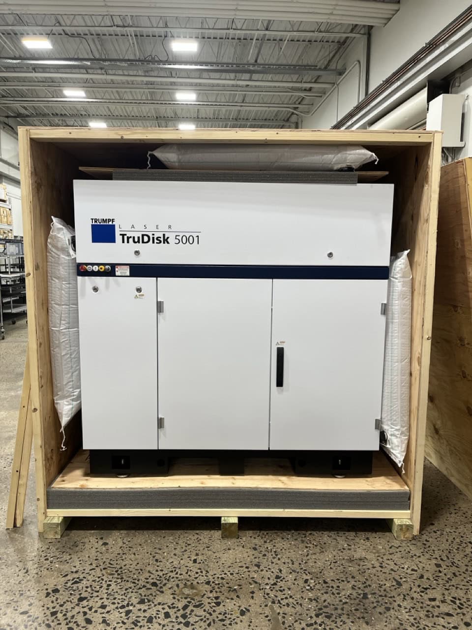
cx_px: 236
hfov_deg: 53.1
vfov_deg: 67.3
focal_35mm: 26
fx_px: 473
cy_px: 315
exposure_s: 1/120
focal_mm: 5.1
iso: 100
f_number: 1.6
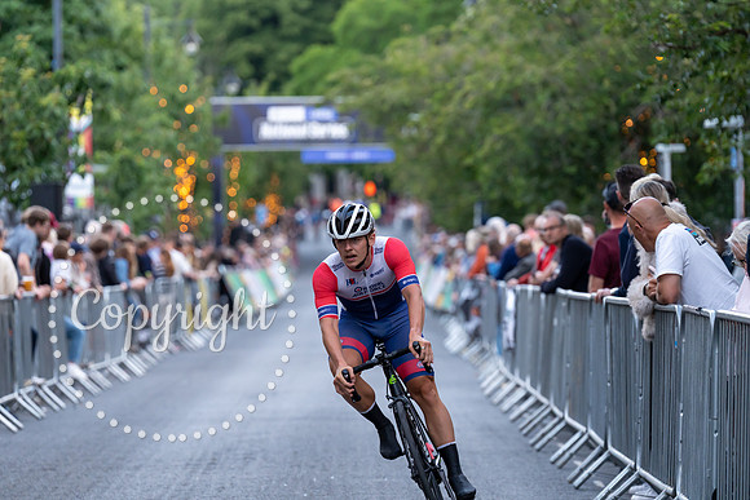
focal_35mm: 180
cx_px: 375
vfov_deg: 7.6
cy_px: 250
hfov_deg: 11.4
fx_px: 3751
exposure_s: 1/800
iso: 2000
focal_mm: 168
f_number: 3.5
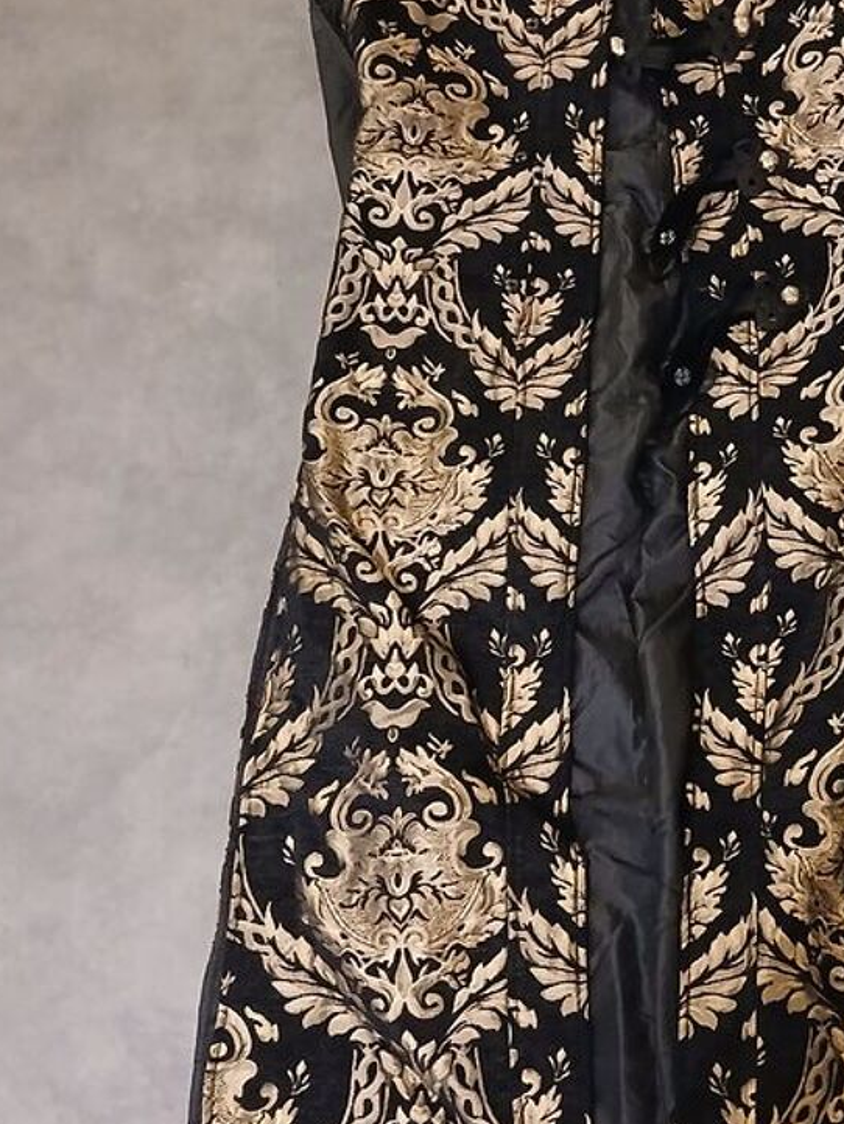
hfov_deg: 29.7
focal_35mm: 48
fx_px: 1560
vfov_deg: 39.6
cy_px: 578
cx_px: 645
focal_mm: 3.98
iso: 1600
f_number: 1.8
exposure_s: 1/16.7
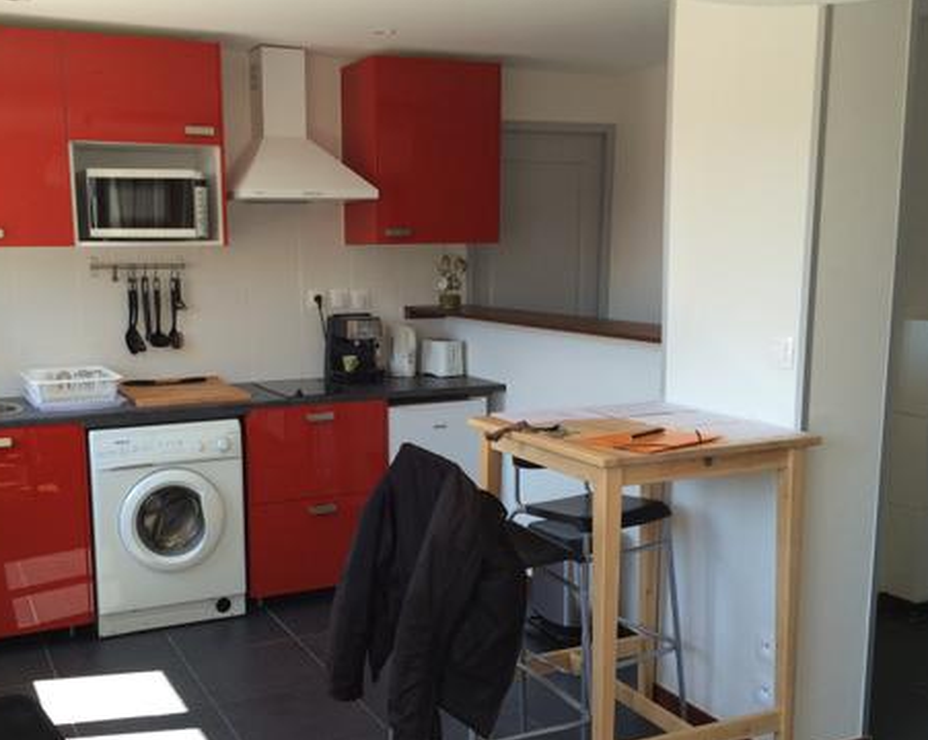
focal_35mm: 39
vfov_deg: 38.1
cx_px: 391
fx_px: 1070
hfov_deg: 46.7
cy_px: 421
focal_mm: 4.12
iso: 64
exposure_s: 1/120
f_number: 2.2
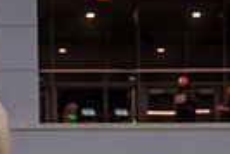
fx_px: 2091
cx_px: -204
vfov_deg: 4.1
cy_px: 437
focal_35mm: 327
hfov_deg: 6.2
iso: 500
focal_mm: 50
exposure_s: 1/1000
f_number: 1.2
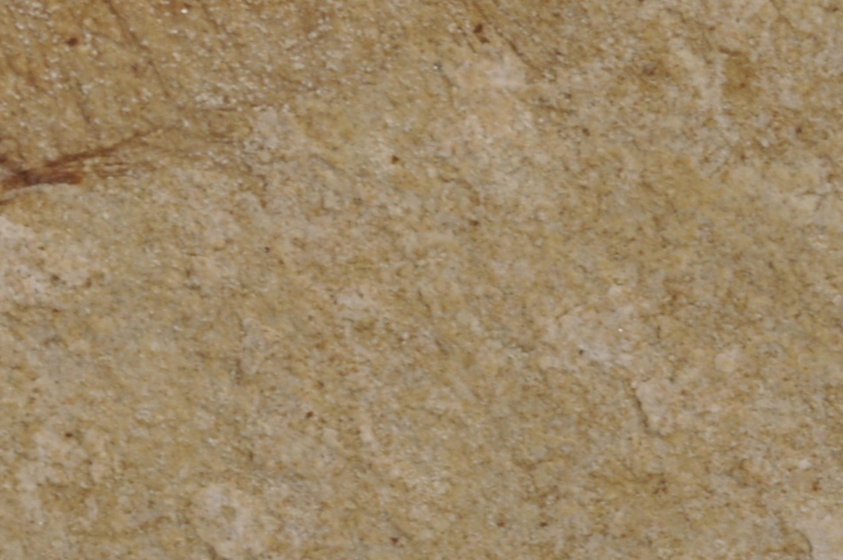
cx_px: 53
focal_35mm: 301
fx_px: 7040
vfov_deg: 4.5
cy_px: -111
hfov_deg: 6.8
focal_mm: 60
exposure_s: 1/25
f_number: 32
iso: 200
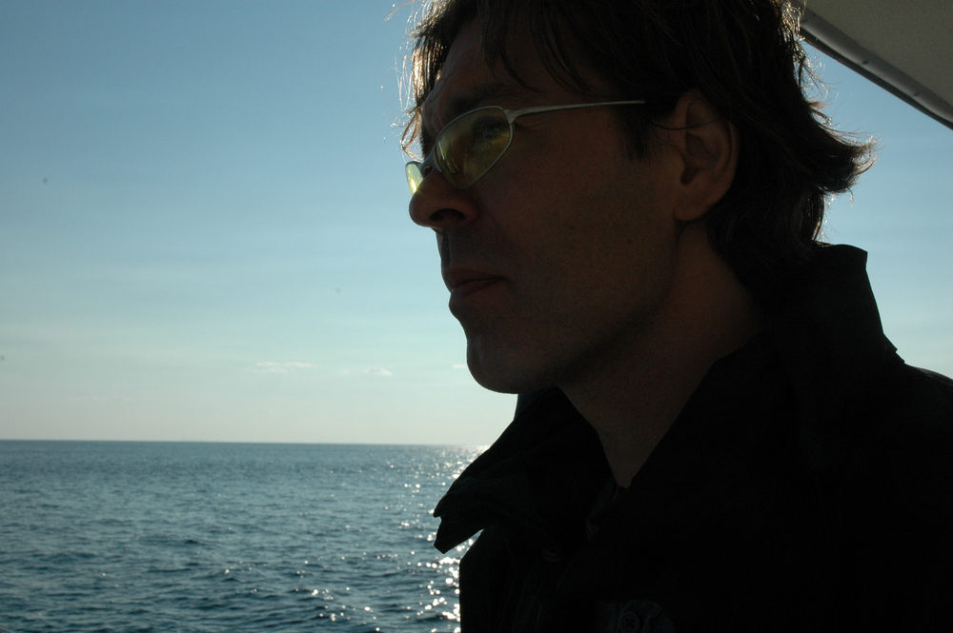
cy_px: 316
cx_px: 476
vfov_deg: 30.8
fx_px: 1151
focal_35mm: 44
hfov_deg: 45.0
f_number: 14
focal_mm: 29
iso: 400
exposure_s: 1/640
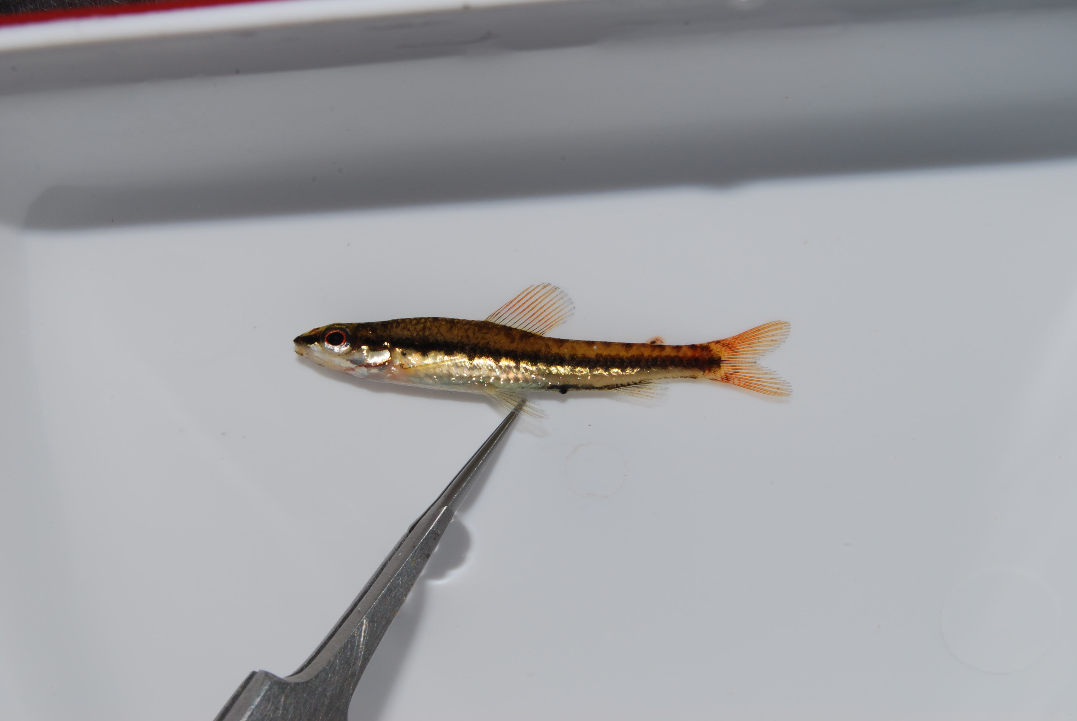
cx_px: 538
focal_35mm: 82
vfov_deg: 16.6
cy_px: 360
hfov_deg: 24.6
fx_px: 2471
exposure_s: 1/100
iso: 100
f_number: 20
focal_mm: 55
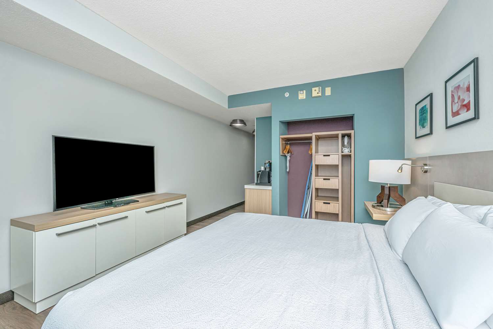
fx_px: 192
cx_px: 246
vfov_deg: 81.2
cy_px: 164
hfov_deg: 104.3
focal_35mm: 14
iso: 400
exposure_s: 1/200
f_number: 9
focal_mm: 14
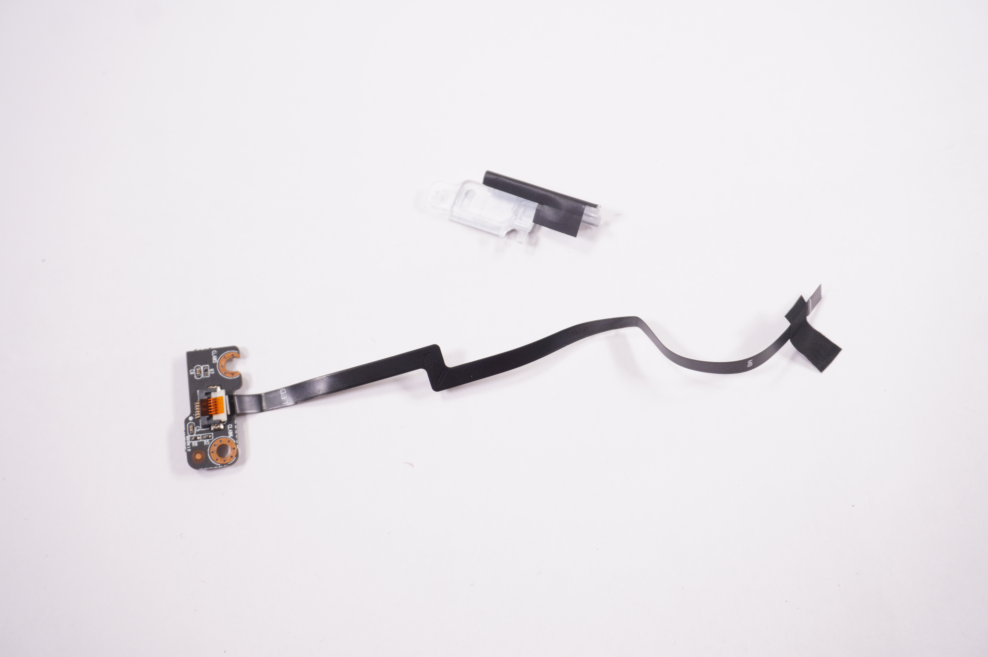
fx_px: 1111
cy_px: 328
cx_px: 494
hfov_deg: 48.0
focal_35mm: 40
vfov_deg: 33.0
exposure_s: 1/200
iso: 500
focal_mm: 27
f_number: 5.6
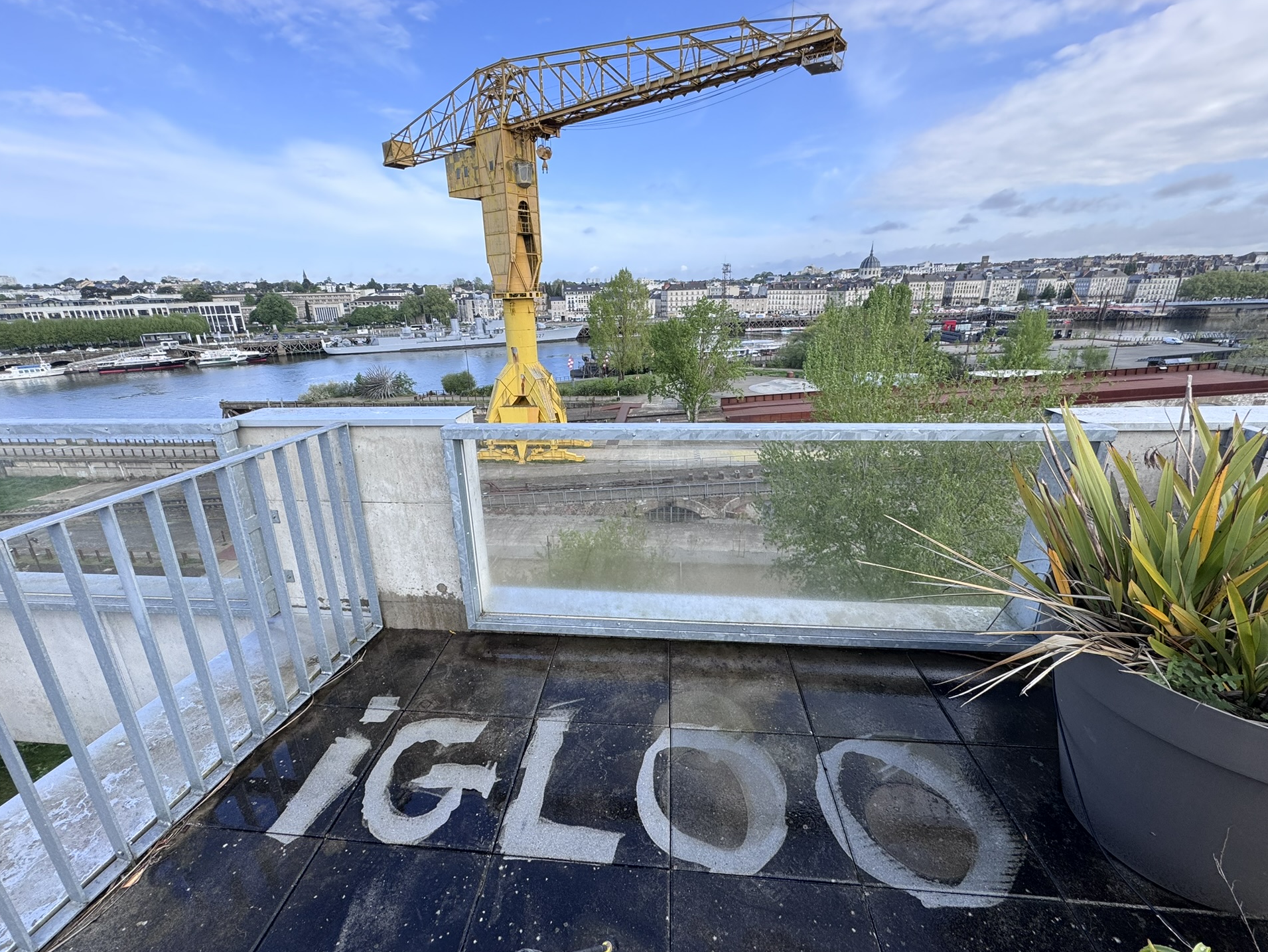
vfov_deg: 81.8
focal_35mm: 15
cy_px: 473
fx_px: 550
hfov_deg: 98.1
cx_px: 616
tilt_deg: -19.9
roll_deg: +2.0
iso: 40
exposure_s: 1/596
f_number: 2.2
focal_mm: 2.22
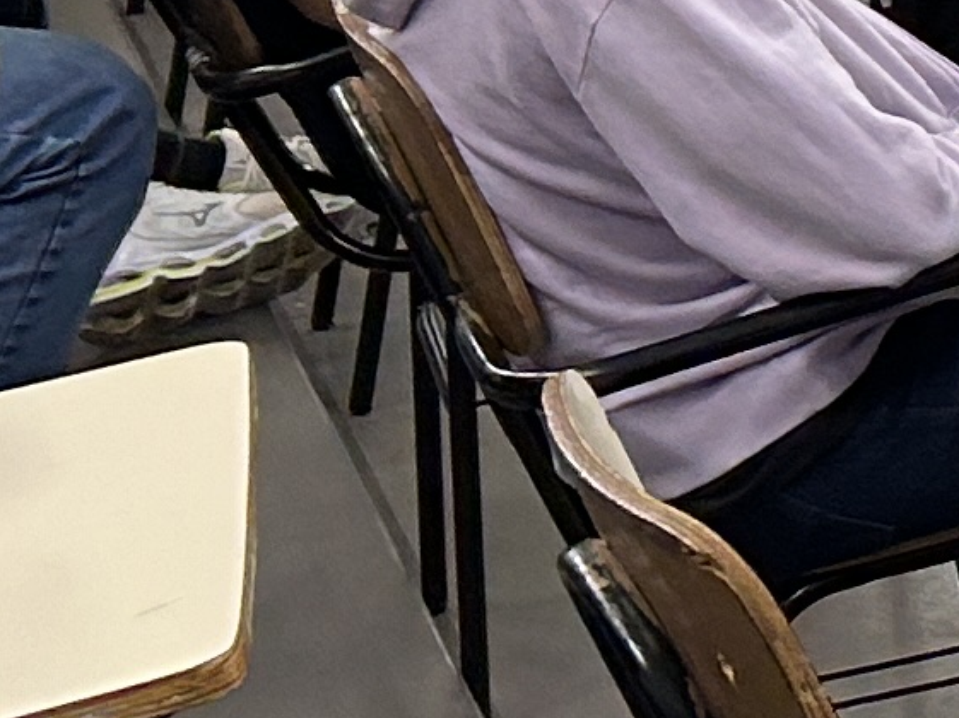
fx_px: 5177
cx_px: 2431
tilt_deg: -11.8
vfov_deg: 7.8
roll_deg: +3.3
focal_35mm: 187
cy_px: -253
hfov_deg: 9.3
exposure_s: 1/120
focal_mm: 5.7
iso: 125
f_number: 1.5
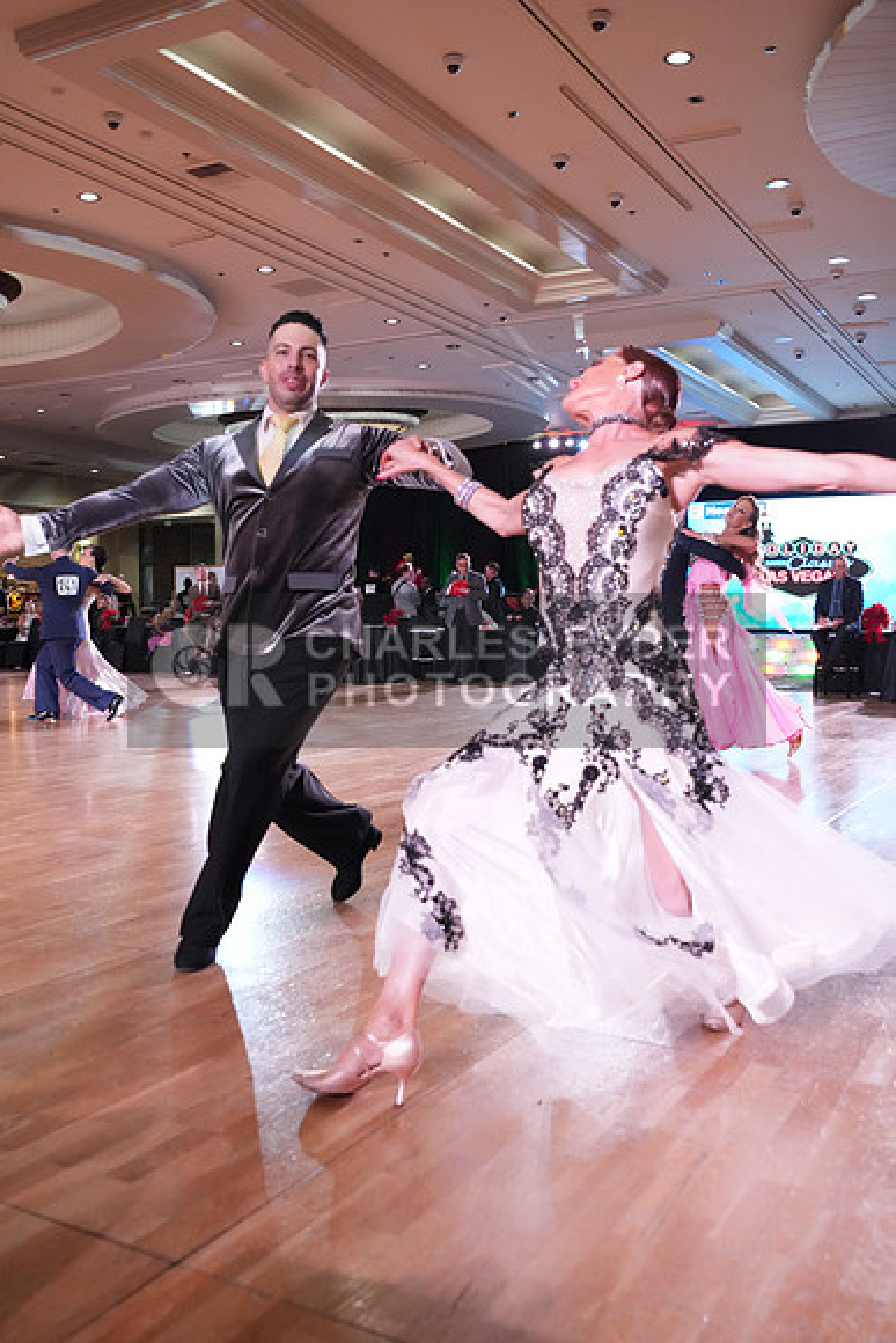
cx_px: 448
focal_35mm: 31
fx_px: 1157
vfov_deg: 60.3
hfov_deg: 42.3
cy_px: 672
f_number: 5
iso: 5000
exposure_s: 1/320
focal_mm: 31
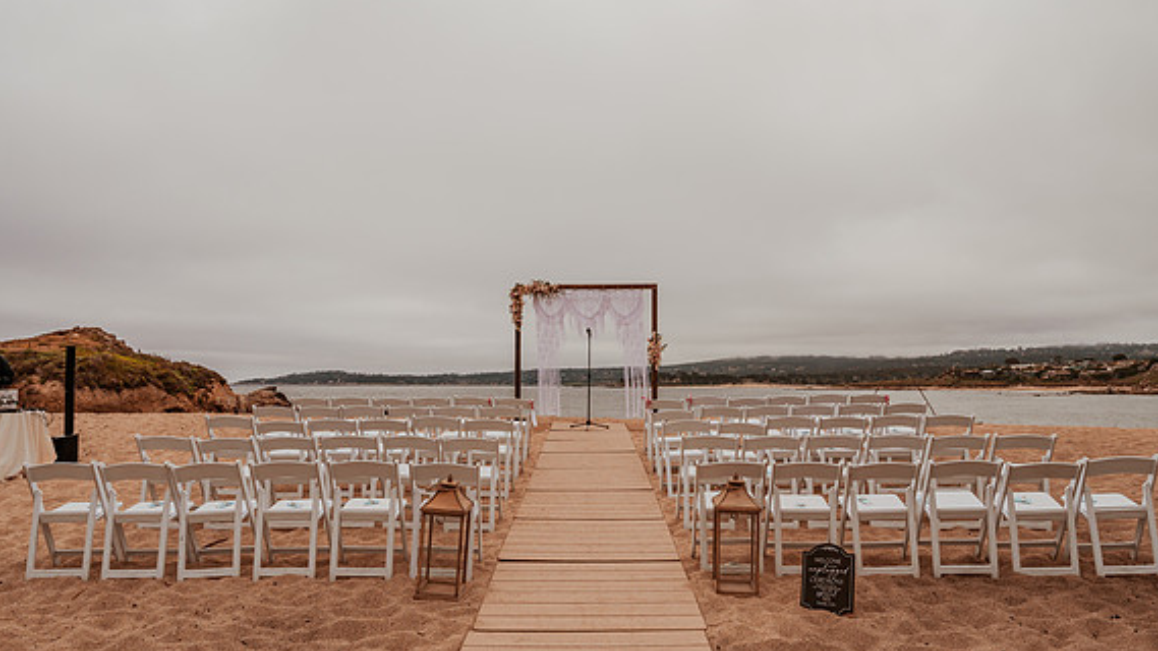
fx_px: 829
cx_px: 589
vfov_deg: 42.8
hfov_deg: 69.9
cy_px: 292
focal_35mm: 27
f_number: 7.1
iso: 160
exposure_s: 1/500
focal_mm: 24
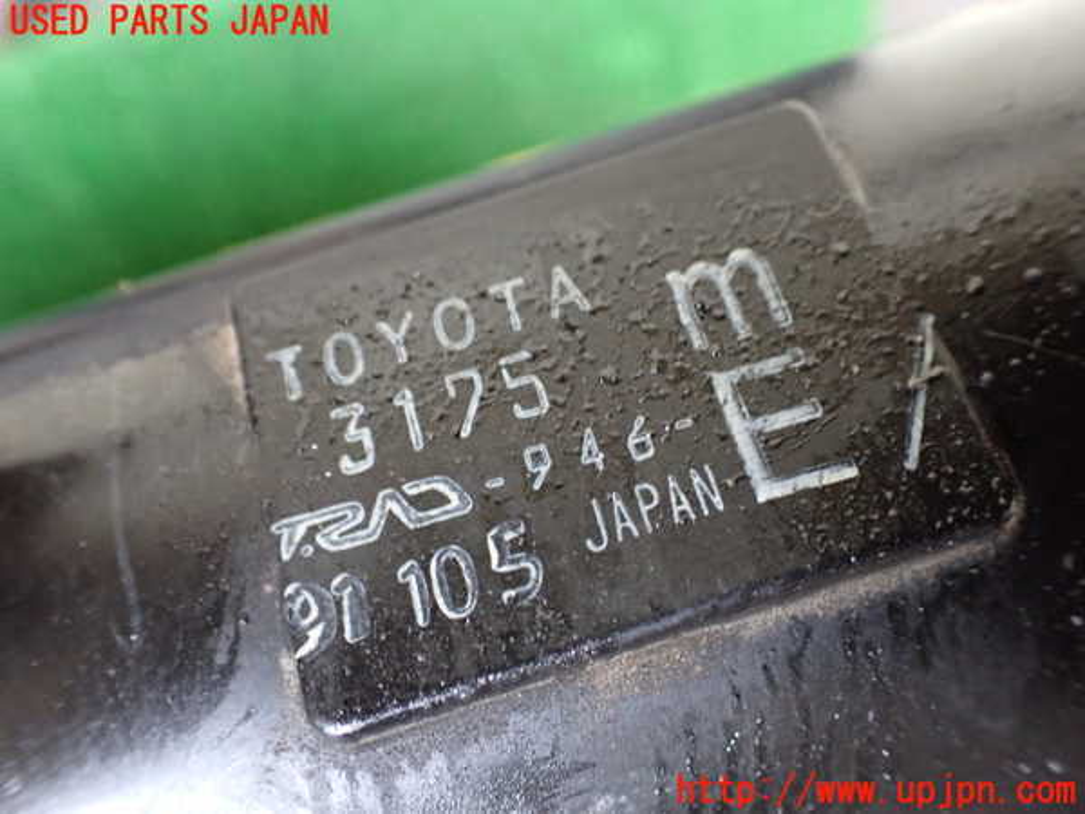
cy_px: 407
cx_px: 542
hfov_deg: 60.0
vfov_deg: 46.8
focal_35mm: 30
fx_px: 940
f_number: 2.3
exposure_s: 1/30
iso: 1000
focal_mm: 5.4
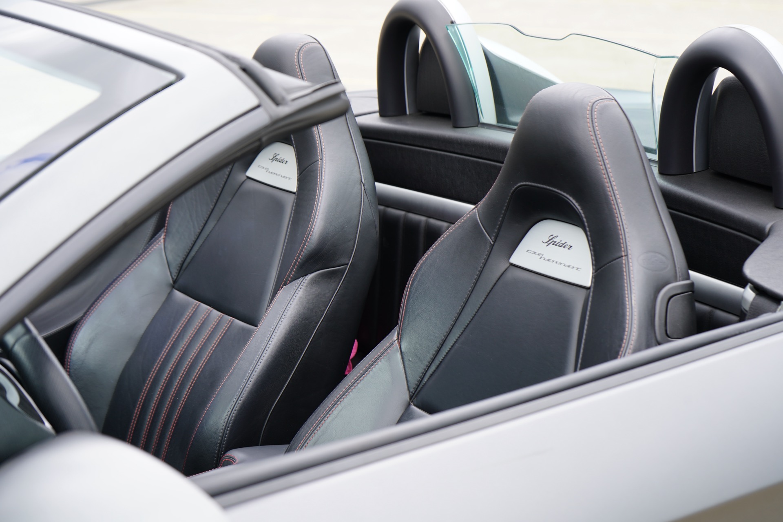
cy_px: 261
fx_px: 1522
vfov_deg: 19.5
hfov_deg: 28.8
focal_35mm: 70
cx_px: 392
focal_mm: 70
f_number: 5.6
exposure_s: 1/80
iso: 160
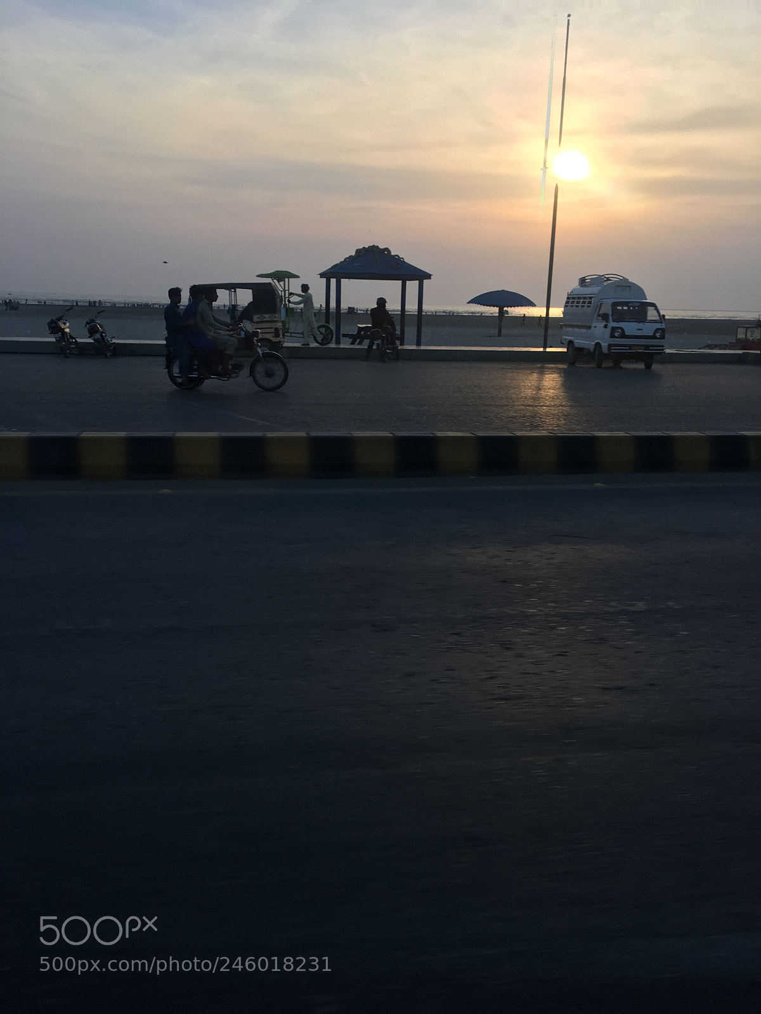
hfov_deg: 48.2
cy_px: 507
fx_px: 850
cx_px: 380
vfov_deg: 61.7
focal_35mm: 29
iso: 25
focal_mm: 4.15
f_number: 2.2
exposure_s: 1/635
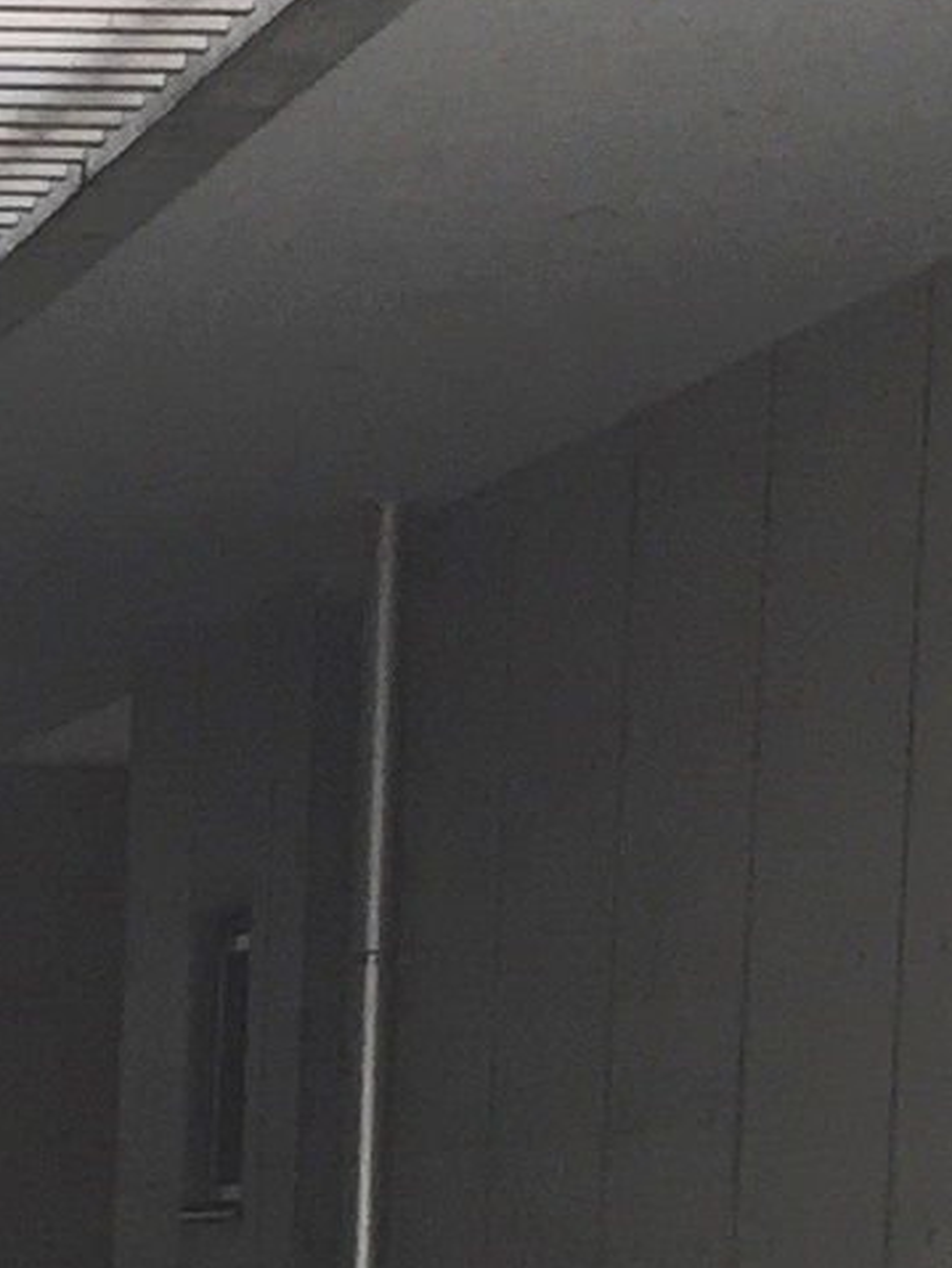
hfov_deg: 7.2
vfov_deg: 9.7
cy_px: 1894
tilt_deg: -2.6
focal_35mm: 198
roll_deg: -0.8
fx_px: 7254
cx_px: -1148
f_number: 2.2
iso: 40
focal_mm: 4.15
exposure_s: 1/120
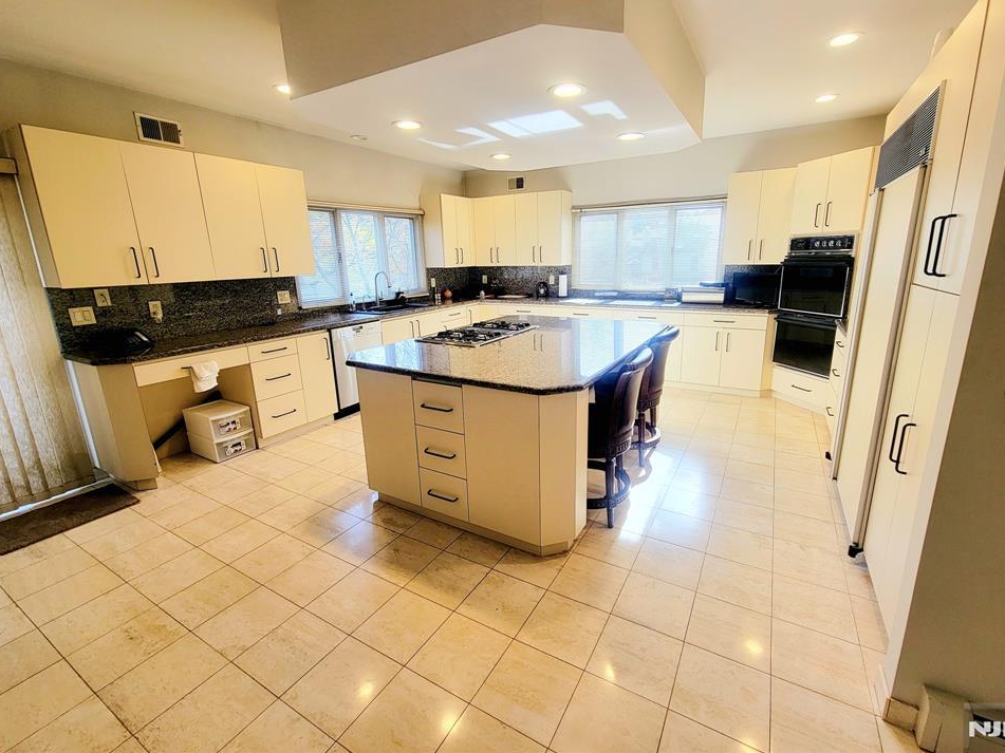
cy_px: 349
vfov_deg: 85.5
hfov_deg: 102.0
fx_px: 406
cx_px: 529
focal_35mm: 14
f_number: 2.2
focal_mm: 2.2
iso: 64
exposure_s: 1/120
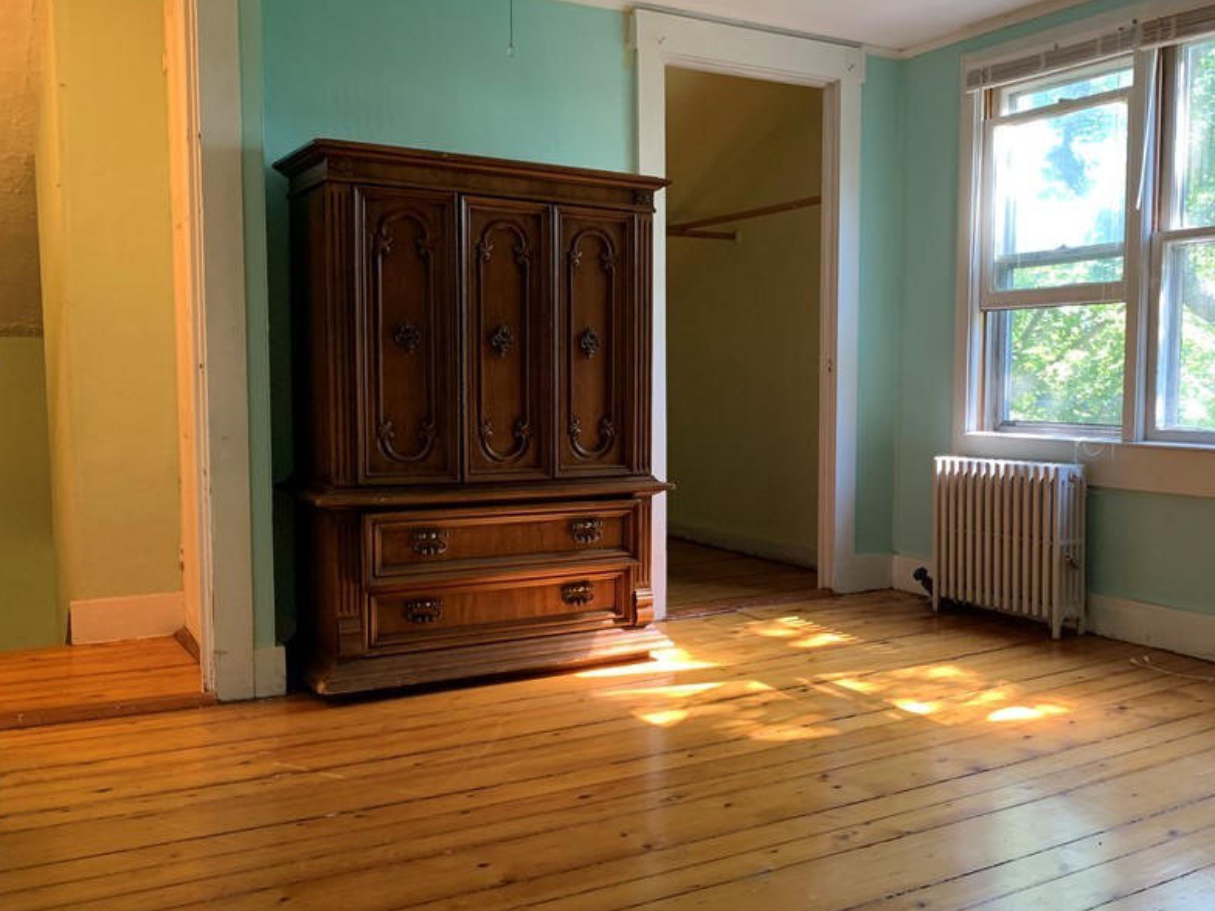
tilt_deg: -4.6
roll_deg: -0.3
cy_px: 462
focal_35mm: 34
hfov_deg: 53.4
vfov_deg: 41.8
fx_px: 1193
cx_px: 756
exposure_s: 1/60
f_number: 1.8
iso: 160
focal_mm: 4.25
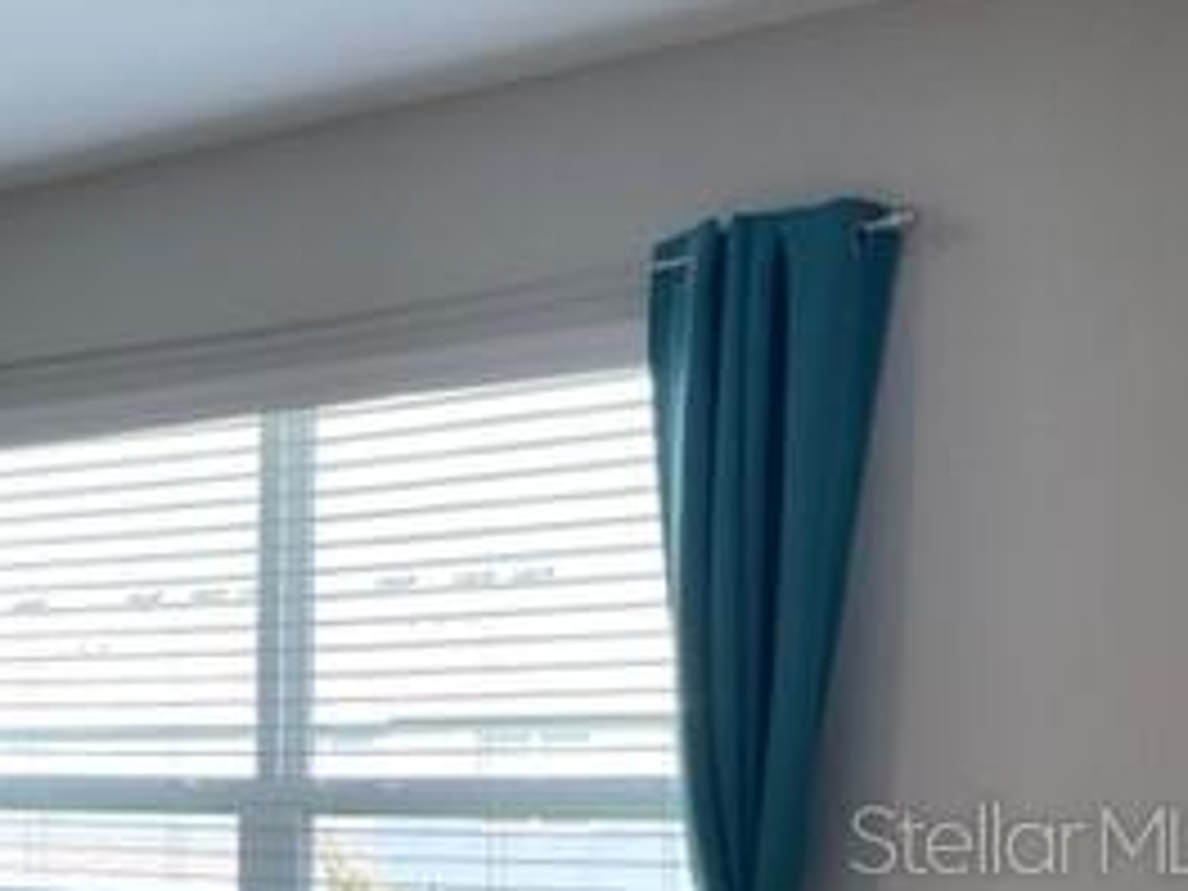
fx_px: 2162
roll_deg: -0.8
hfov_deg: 27.7
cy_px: 837
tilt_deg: -1.4
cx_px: -166
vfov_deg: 22.6
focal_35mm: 63
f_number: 1.6
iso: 40
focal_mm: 4.2
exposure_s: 1/120
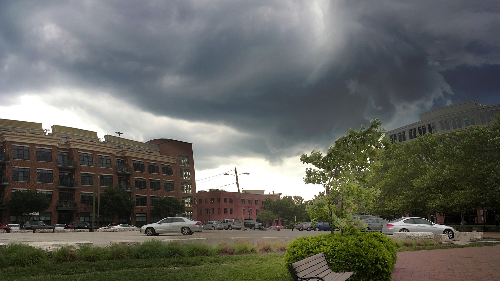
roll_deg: +0.2
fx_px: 424
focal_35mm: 32
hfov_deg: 61.0
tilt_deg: +10.2
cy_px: 158
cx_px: 250
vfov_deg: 36.6
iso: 25
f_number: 2.2
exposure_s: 1/190
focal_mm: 4.15
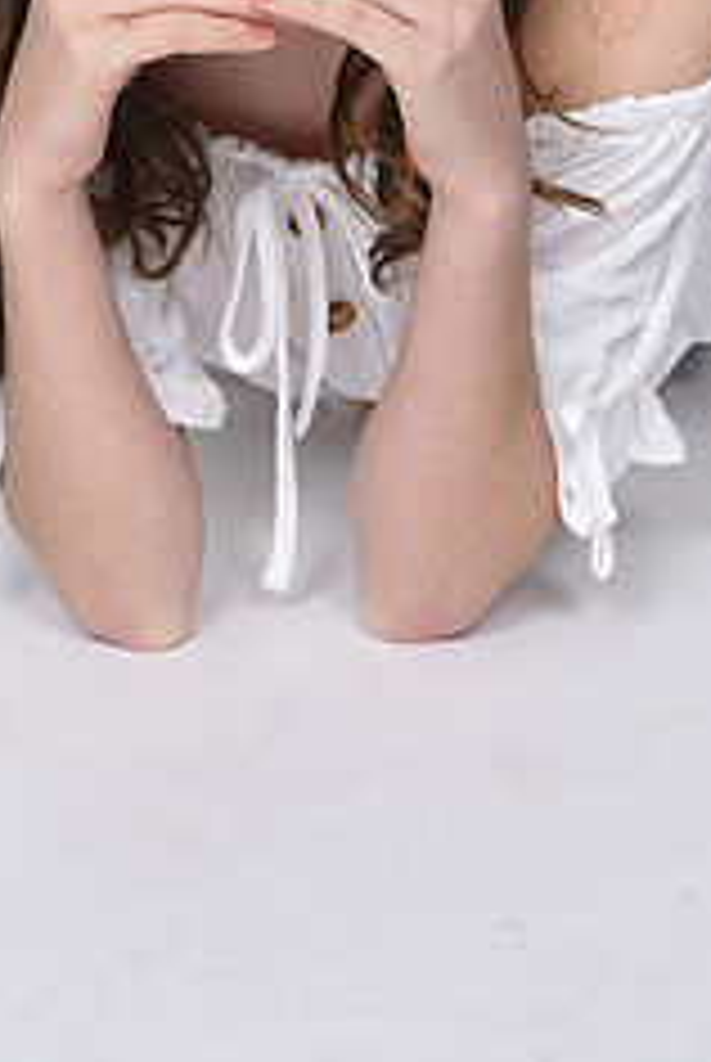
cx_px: 281
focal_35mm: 135
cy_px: -194
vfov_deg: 14.7
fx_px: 3987
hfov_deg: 10.2
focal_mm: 55
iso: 160
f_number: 9
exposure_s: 1/125
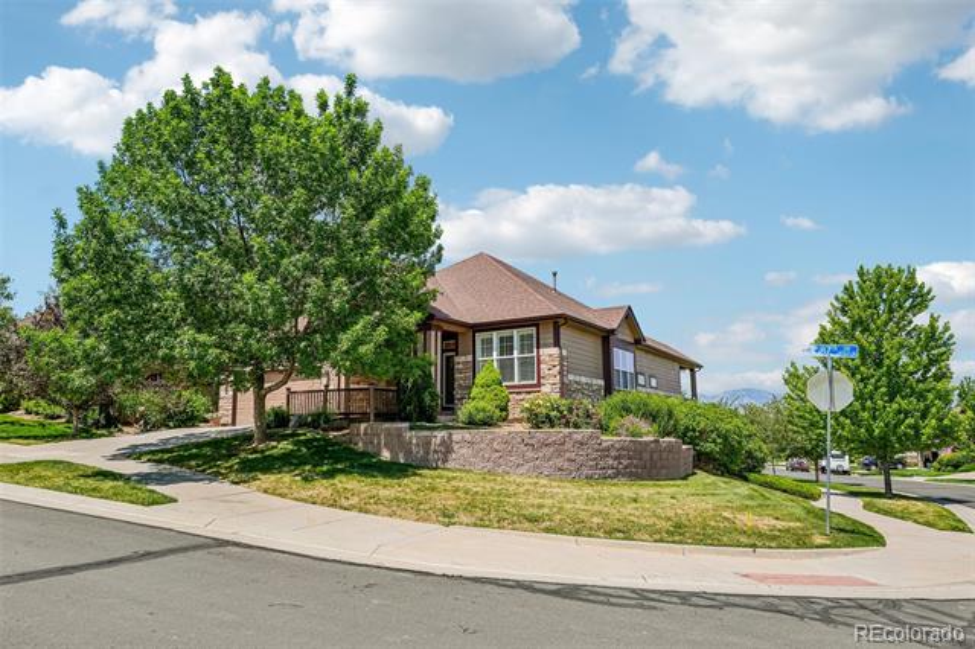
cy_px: 324
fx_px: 609
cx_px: 488
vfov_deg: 56.1
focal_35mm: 22
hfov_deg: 77.4
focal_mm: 15
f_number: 8
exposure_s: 1/350
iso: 100
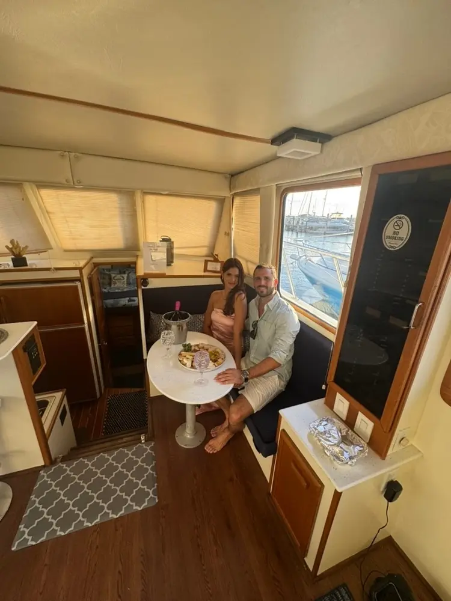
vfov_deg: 102.1
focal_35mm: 14
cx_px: 226
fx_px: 243
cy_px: 300
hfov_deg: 85.7
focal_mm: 2.22
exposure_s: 1/99
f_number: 2.2
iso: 50
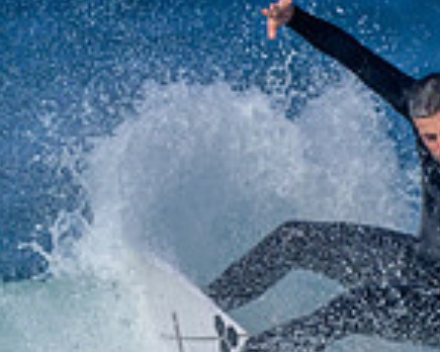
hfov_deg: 0.5
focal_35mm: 4114
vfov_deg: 0.4
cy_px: 587
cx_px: 260
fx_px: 53574
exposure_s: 1/2000
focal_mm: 800
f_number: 6.3
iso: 180
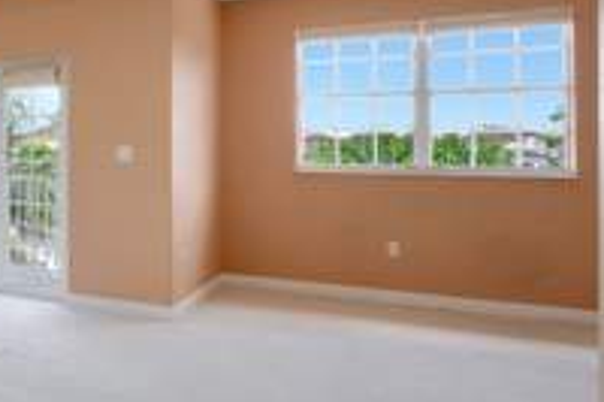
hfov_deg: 45.2
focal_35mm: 36
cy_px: 168
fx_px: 603
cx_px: 3
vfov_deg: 36.7
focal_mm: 10
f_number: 8
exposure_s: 1/60
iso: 640
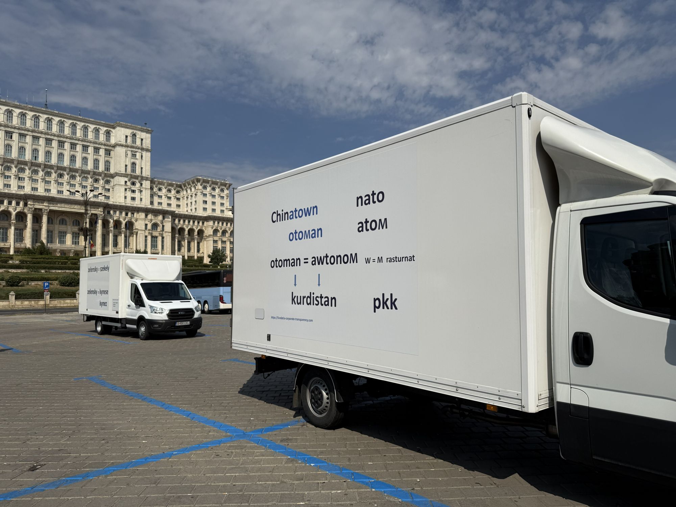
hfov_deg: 71.6
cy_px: 254
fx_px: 469
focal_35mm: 24
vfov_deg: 56.8
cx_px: 338
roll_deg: +0.5
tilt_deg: +5.5
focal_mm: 6.76
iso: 80
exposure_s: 1/14286
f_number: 1.78
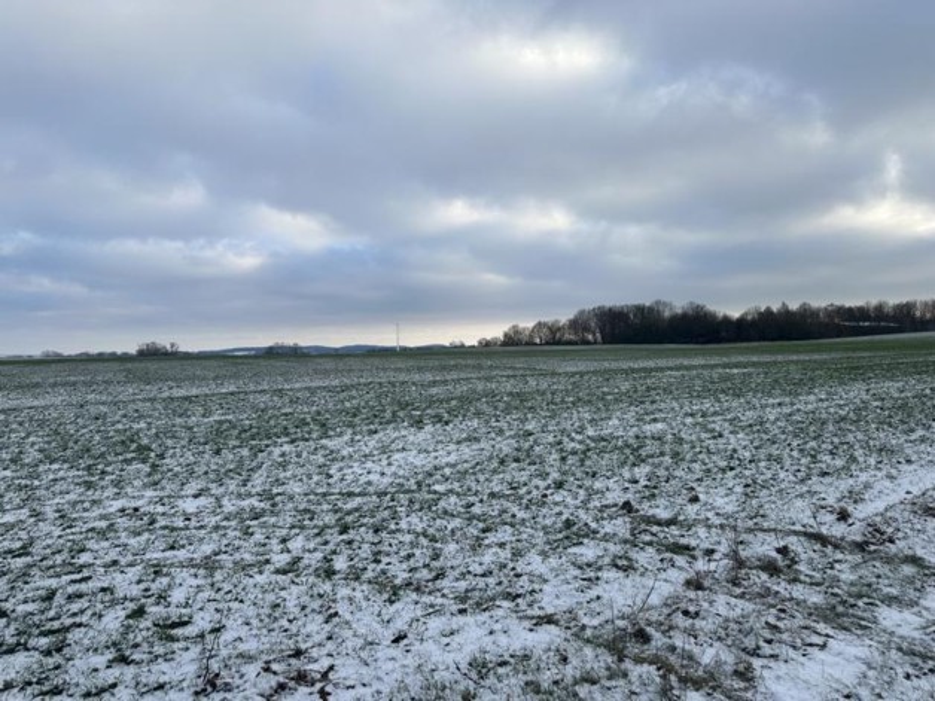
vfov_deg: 56.8
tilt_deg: -0.7
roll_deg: +0.6
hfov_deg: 71.6
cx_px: 468
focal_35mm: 24
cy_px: 350
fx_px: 648
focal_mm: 6.86
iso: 80
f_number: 1.78
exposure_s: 1/2110
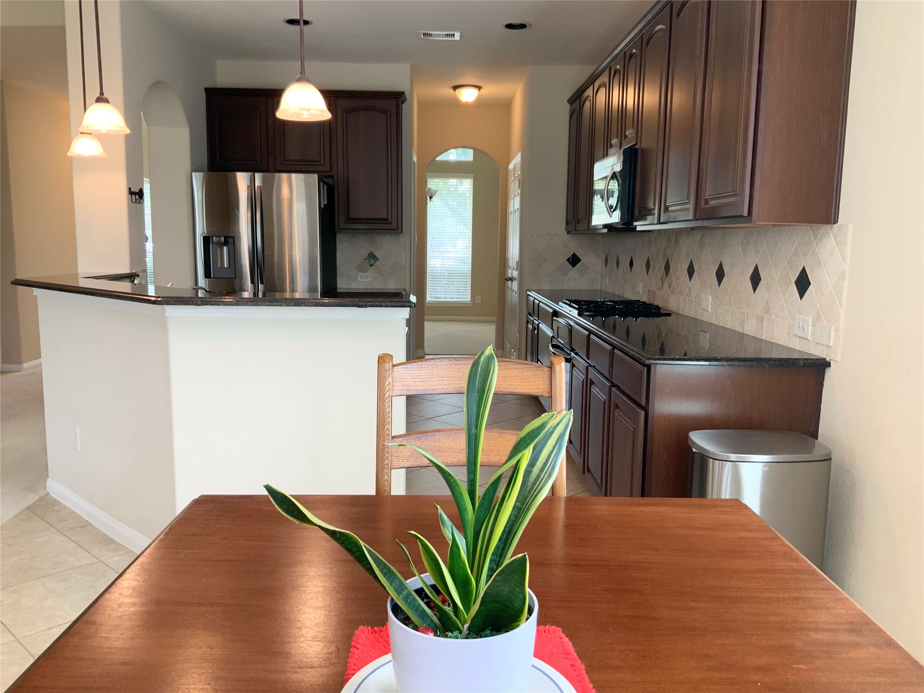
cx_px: 462
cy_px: 346
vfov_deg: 48.2
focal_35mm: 29
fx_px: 774
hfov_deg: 61.7
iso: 50
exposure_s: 1/60
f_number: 1.8
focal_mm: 3
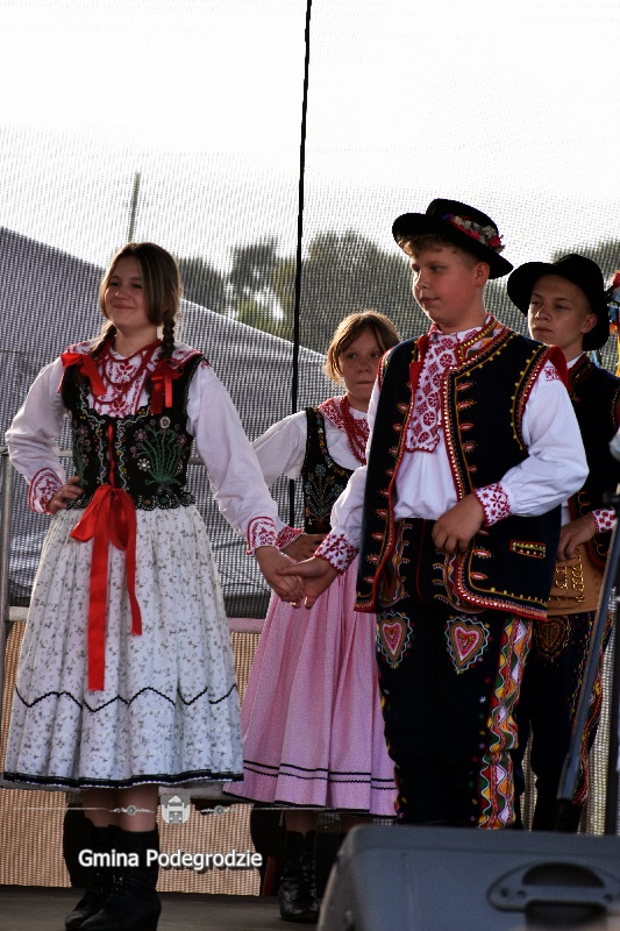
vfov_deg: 11.0
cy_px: 466
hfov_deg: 7.3
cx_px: 310
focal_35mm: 188
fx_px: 4845
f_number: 8
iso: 400
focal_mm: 125
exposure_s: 1/250
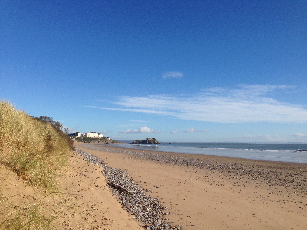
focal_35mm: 33
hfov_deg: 55.4
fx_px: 293
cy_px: 115
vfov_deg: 42.9
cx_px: 154
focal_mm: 4.12
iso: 50
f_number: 2.4
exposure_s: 1/2262
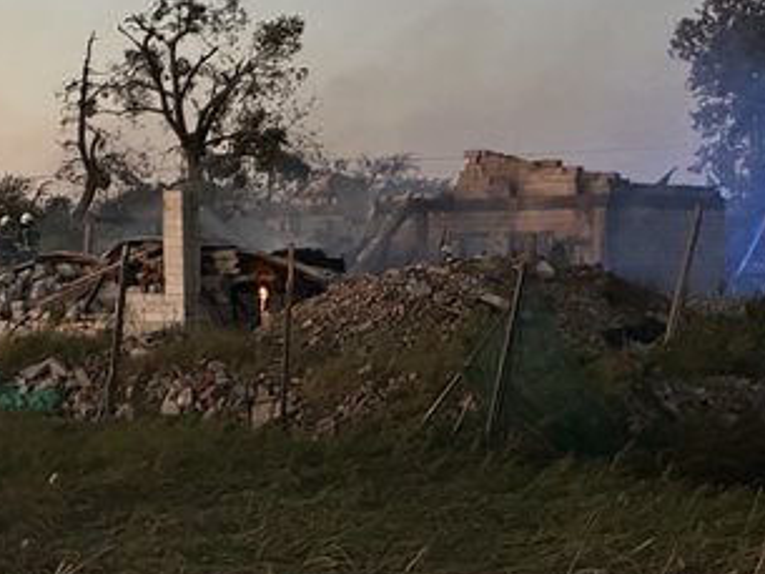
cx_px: 404
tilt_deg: +1.1
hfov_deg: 19.4
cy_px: 226
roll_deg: +0.8
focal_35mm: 101
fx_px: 2233
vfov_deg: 14.6
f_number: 2.8
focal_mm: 9
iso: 2000
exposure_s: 1/21
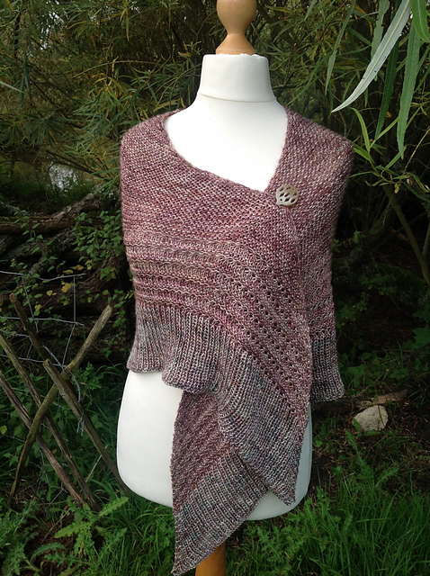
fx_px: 581
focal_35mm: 35
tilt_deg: -16.8
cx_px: 215
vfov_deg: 52.7
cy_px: 288
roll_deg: -1.3
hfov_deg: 40.6
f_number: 2.4
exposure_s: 1/120
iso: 100
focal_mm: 4.28
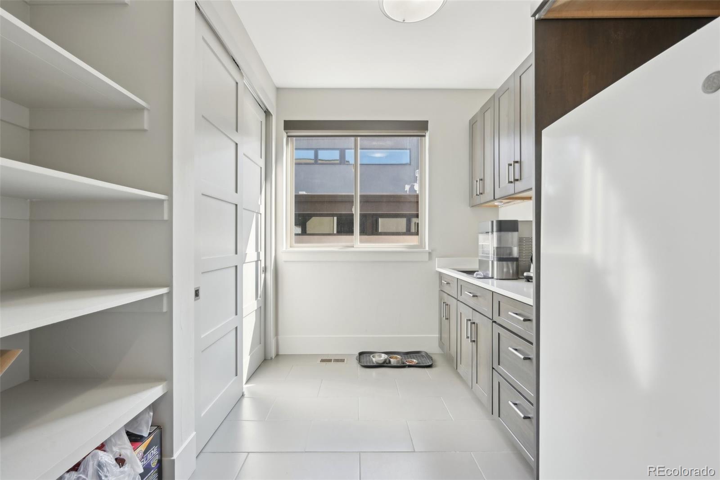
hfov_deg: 96.7
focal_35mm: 16
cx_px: 360
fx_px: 320
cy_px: 240
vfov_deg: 73.7
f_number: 8
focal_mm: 16
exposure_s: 1/15
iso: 280
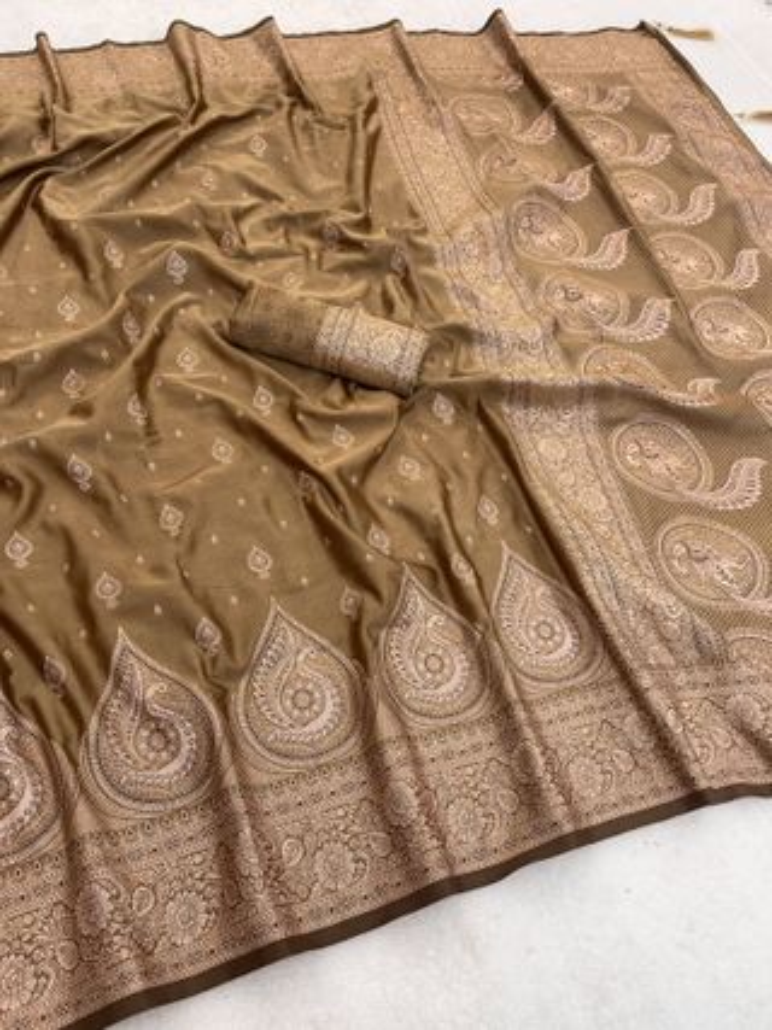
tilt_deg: -57.2
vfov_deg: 67.3
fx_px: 774
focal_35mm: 26
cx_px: 386
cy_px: 515
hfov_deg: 53.0
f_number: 1.6
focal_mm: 4.2
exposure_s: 1/100
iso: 100
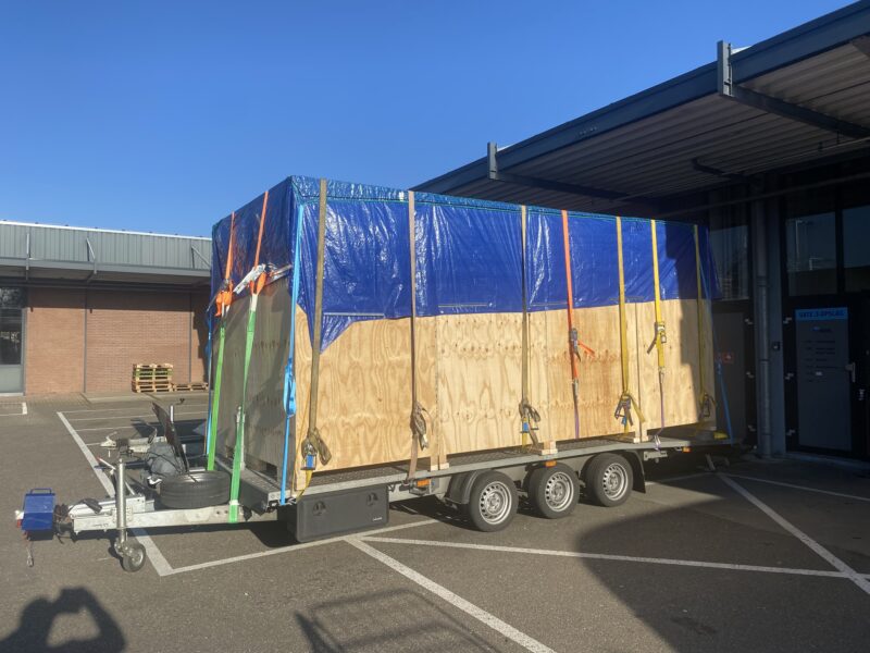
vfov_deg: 53.1
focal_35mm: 26
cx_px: 435
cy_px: 326
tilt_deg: -0.5
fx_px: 653
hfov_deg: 67.3
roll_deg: +1.2
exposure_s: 1/2967
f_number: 1.8
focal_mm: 4.25
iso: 32
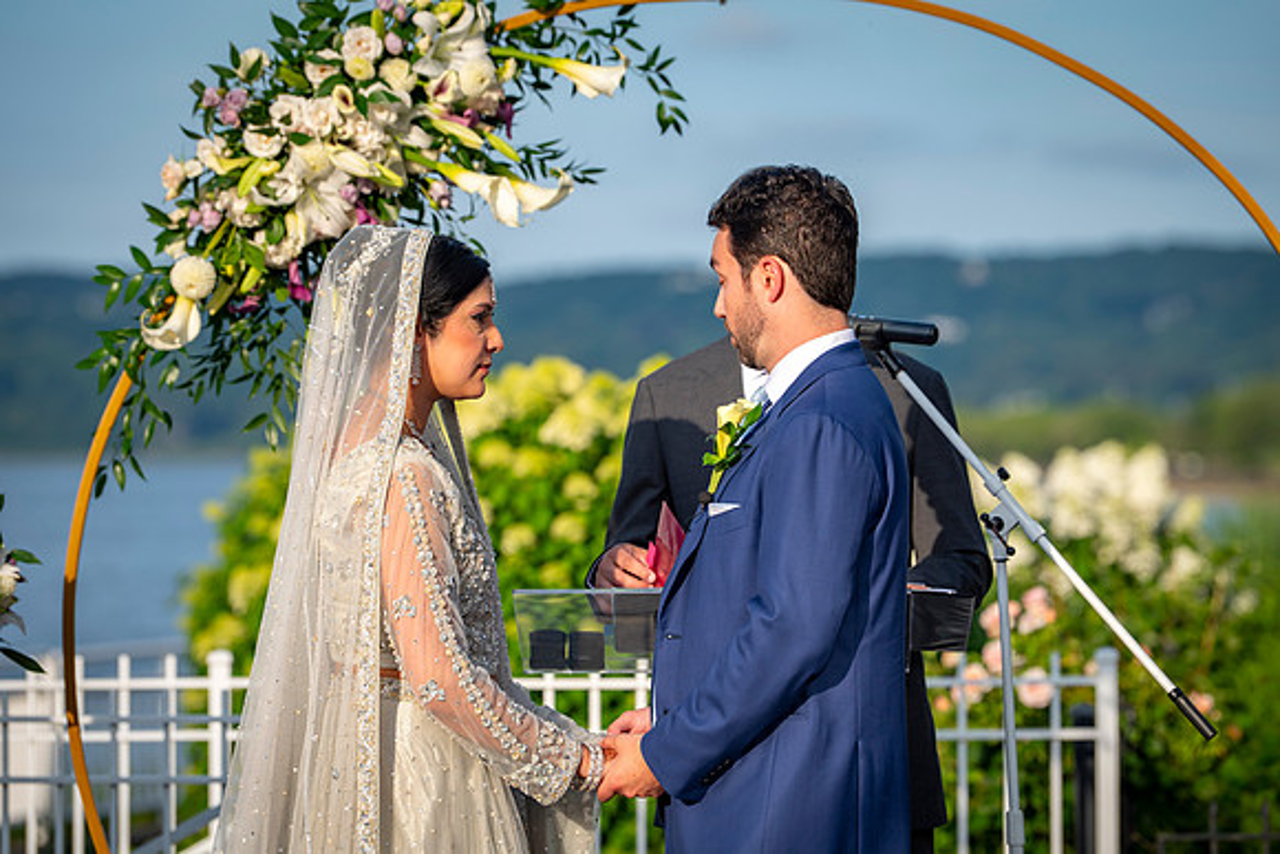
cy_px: 409
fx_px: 6374
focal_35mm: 179
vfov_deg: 7.7
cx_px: 635
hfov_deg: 11.5
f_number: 4.5
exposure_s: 1/1000
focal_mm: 170
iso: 160
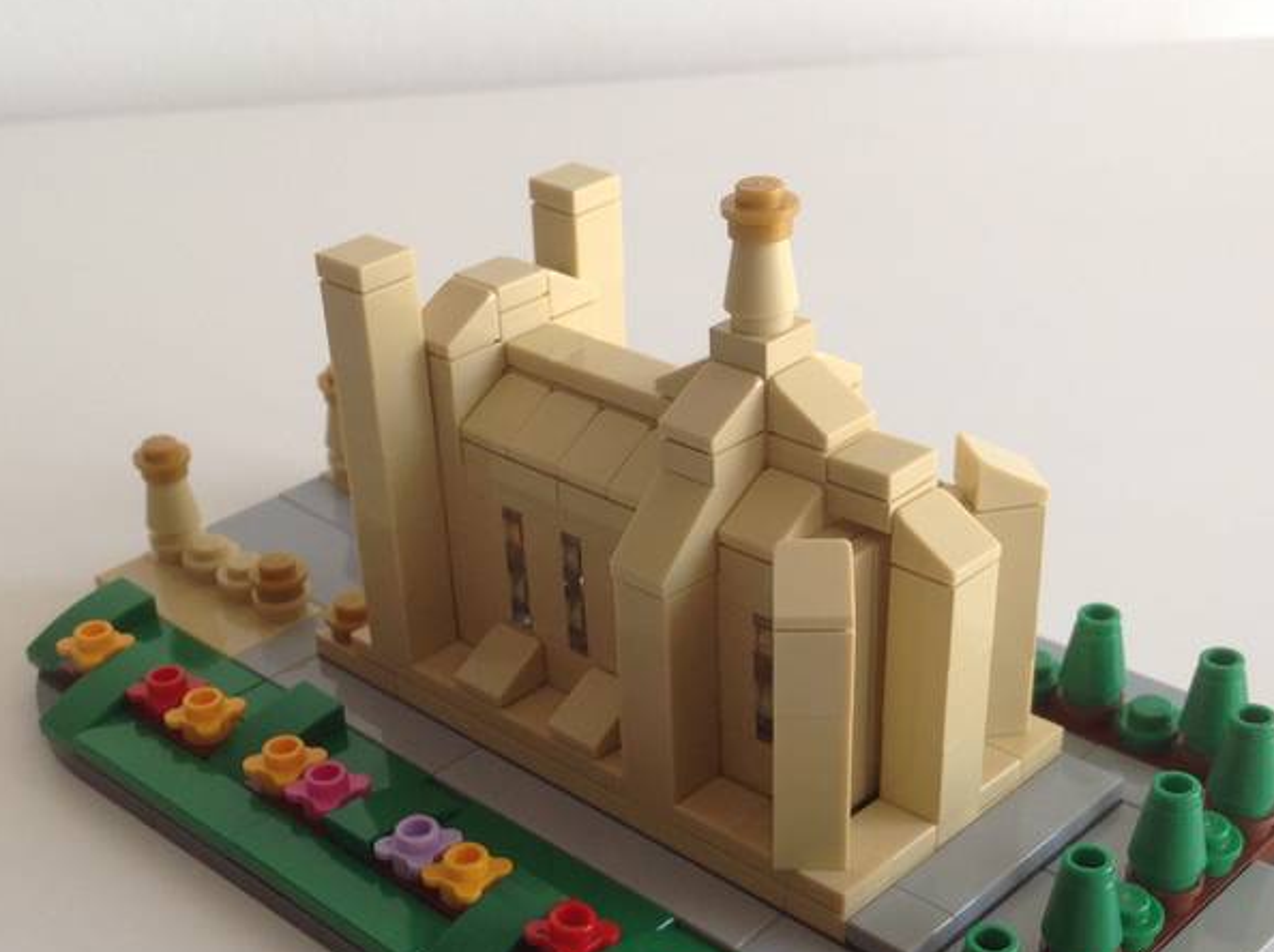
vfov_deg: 27.2
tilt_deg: -33.4
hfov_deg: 36.2
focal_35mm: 53
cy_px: 671
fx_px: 1948
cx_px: 609
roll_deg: +1.4
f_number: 2.4
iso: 64
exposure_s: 1/40
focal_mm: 4.28
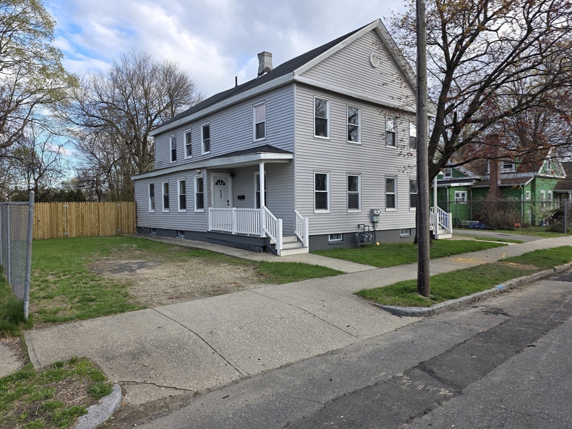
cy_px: 214
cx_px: 286
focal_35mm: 23
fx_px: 380
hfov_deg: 73.9
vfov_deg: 58.9
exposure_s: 1/1468
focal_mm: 6.3
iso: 80
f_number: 1.7
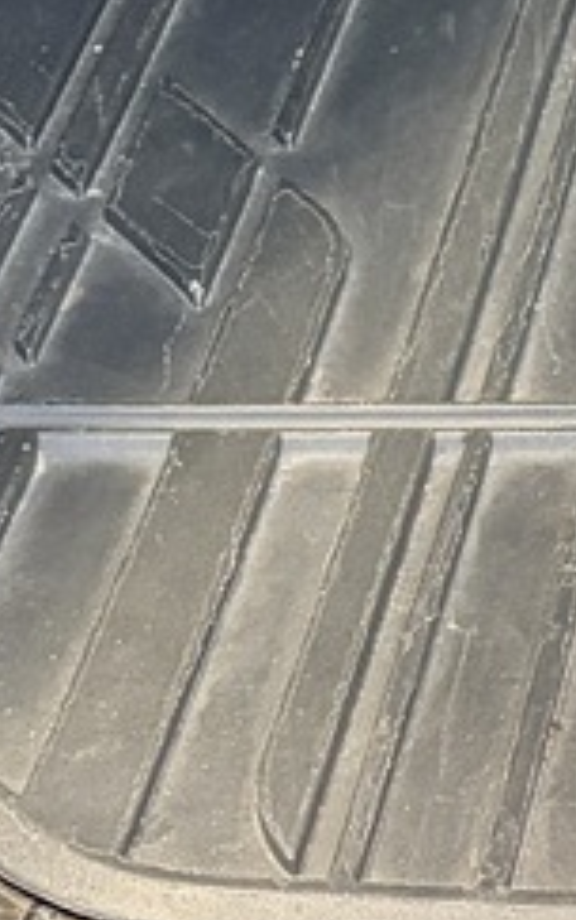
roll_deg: -0.6
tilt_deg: -30.0
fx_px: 4092
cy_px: -235
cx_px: 1406
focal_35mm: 163
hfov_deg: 7.5
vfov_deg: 12.5
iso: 400
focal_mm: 5.96
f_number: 1.6
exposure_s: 1/33
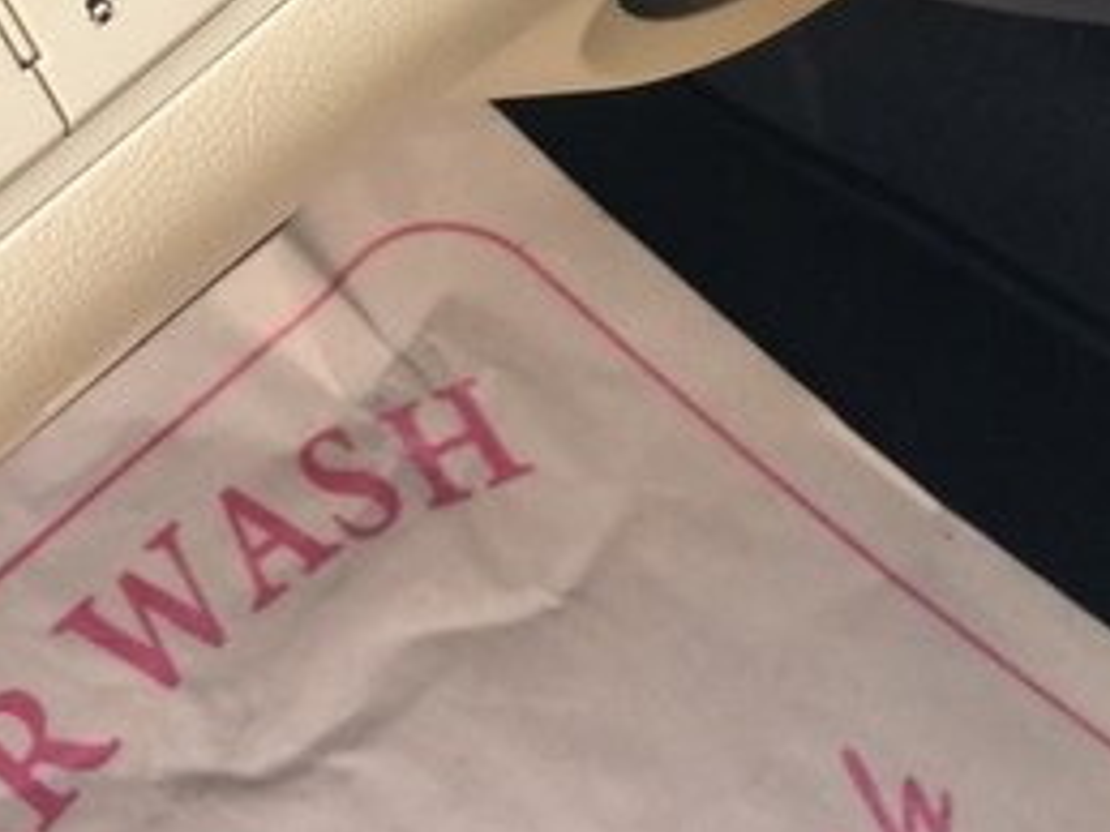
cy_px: -212
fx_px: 2372
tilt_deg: -43.7
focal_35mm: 74
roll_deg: -9.9
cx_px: 789
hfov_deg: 26.1
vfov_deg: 18.6
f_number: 2.2
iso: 32
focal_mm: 4.15
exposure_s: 1/33
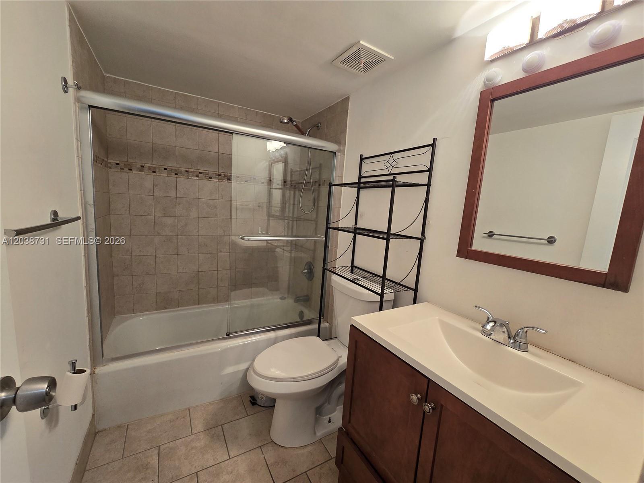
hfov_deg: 106.2
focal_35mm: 13
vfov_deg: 89.9
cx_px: 322
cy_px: 242
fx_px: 242
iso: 125
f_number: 2.2
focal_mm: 2.2
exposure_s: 1/60
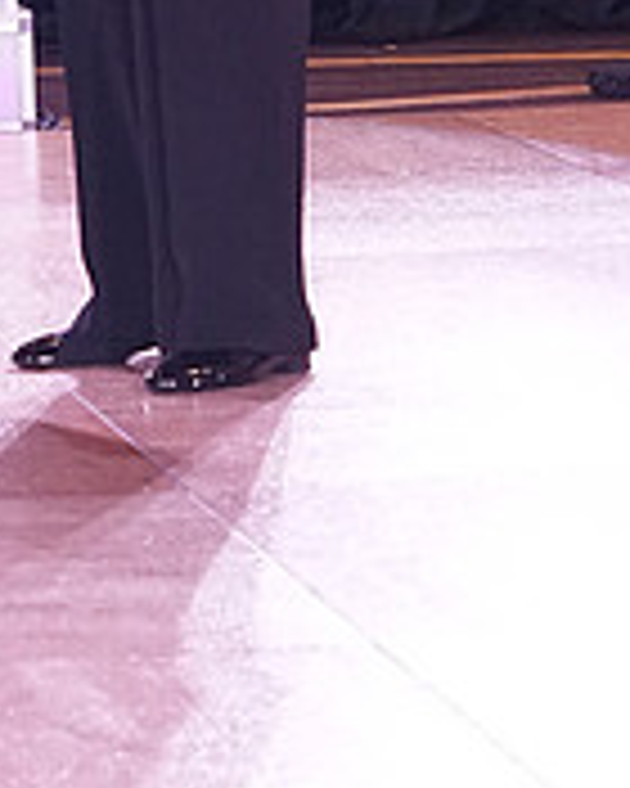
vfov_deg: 6.0
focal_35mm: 318
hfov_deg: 4.9
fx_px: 7412
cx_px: -65
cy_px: -356
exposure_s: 1/250
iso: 3200
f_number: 6.3
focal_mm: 68
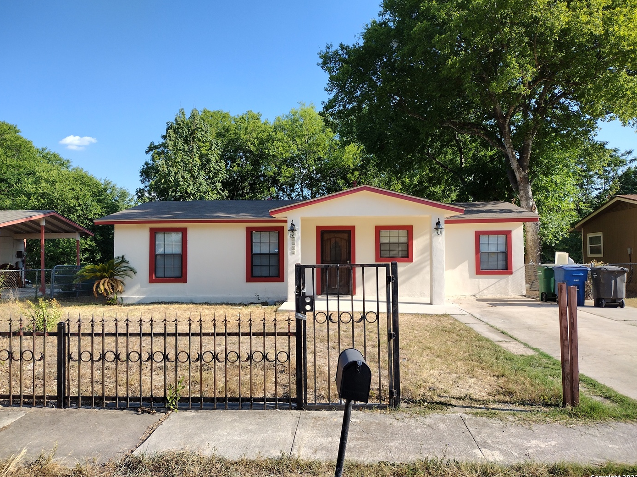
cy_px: 241
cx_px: 310
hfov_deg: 63.4
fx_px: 515
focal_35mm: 28
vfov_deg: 49.7
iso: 100
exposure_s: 1/1320
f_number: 1.7
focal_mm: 4.71
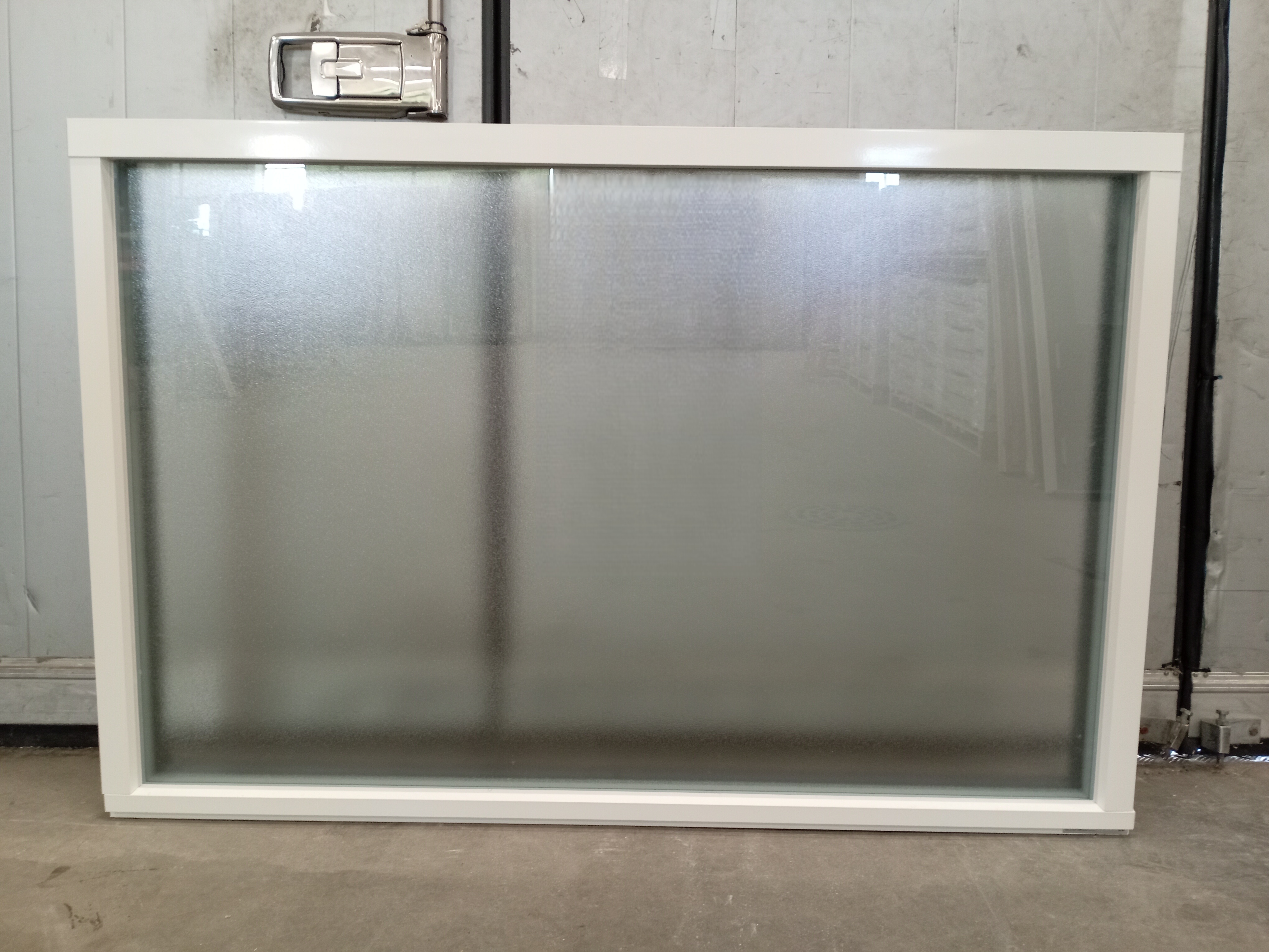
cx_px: 634
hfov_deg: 65.3
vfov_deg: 51.4
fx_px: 990
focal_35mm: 27
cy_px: 476
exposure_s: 1/25
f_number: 1.8
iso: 793
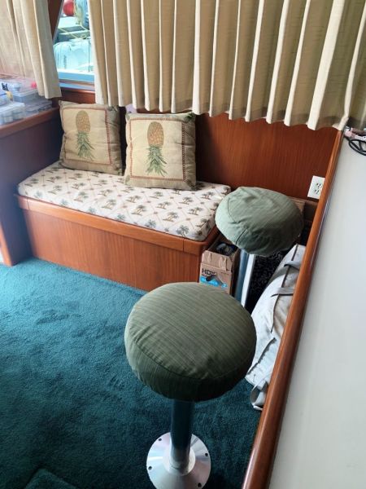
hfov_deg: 53.1
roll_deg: -2.3
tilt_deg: -34.4
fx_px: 367
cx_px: 183
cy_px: 244
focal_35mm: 26
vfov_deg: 67.3
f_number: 1.8
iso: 100
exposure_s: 1/121
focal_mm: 4.25
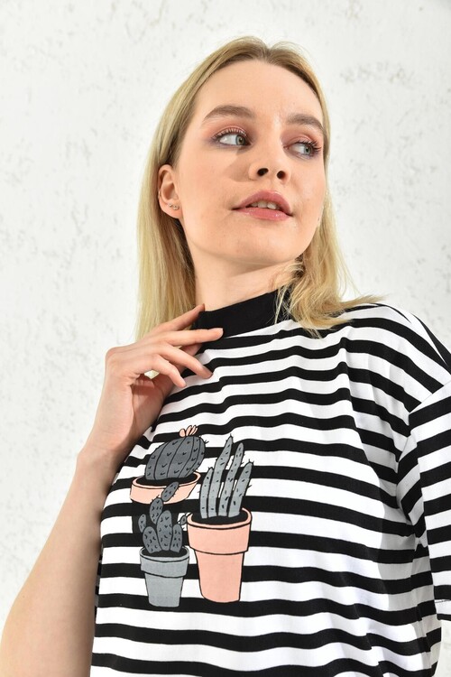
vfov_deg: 48.5
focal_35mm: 40
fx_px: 752
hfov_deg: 33.4
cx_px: 226
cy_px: 338
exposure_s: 1/160
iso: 100
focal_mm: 40
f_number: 7.1
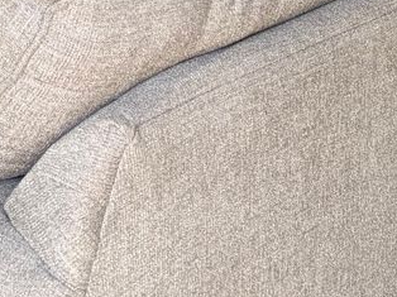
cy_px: -341
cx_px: 30
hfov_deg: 16.7
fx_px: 1329
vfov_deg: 11.3
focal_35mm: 116
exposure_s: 1/122
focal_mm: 5.96
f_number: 1.6
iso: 80
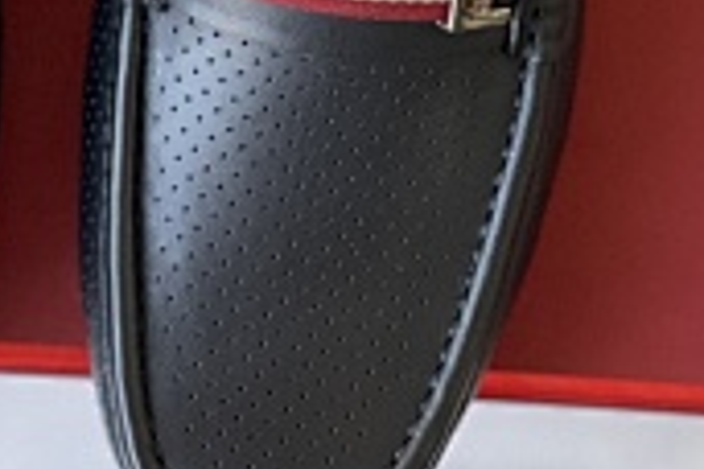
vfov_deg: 7.0
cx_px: 58
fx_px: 3813
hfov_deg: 10.5
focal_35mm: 195
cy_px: -171
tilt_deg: -81.6
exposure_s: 1/83
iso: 250
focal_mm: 7.5
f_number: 2.2
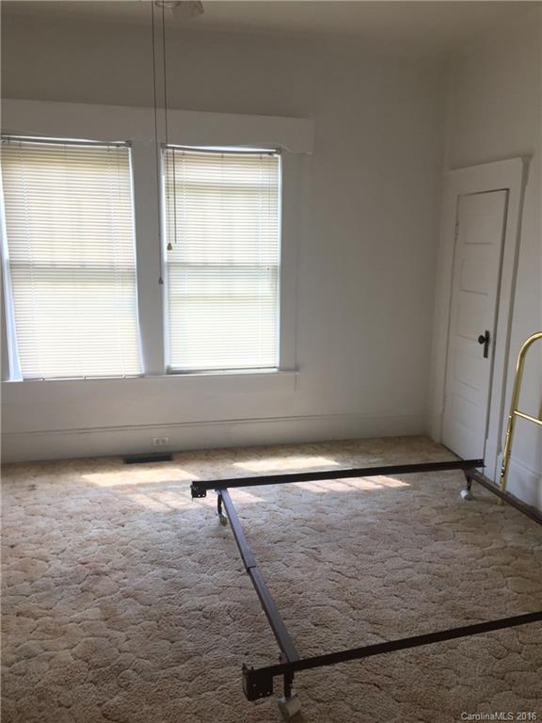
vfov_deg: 61.7
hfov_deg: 48.2
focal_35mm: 29
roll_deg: -0.5
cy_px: 362
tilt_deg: -10.6
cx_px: 271
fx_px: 605
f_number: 2.2
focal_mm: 4.15
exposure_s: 1/30
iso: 50
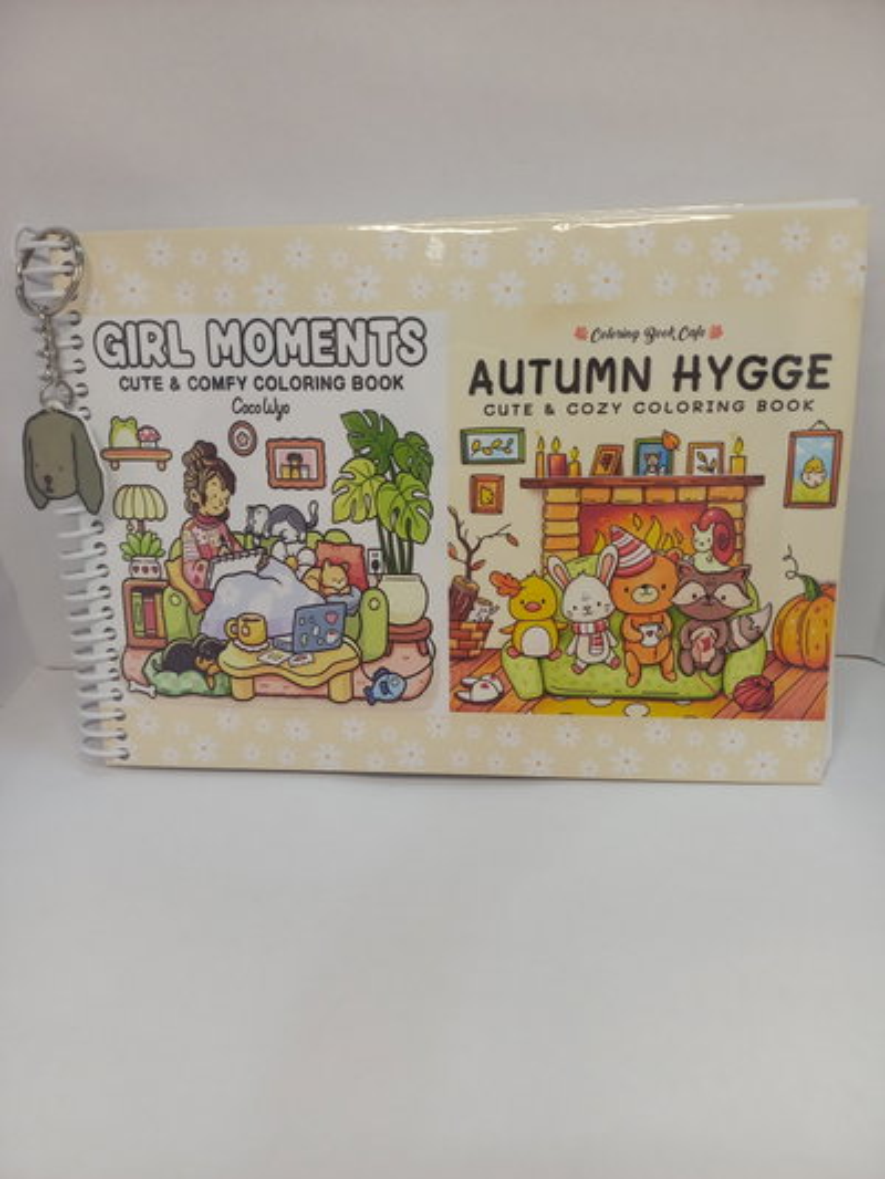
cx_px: 442
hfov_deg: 54.9
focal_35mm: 25
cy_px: 590
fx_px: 852
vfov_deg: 69.4
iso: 125
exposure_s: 1/50
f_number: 1.8
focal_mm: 4.65
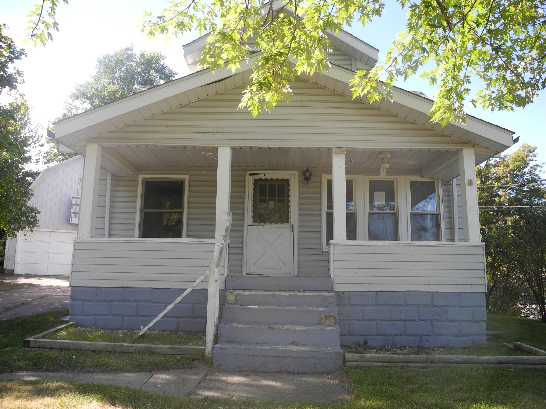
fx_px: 442
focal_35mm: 28
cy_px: 204
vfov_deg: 49.7
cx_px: 273
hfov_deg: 63.4
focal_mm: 6
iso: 100
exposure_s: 1/320
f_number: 2.8
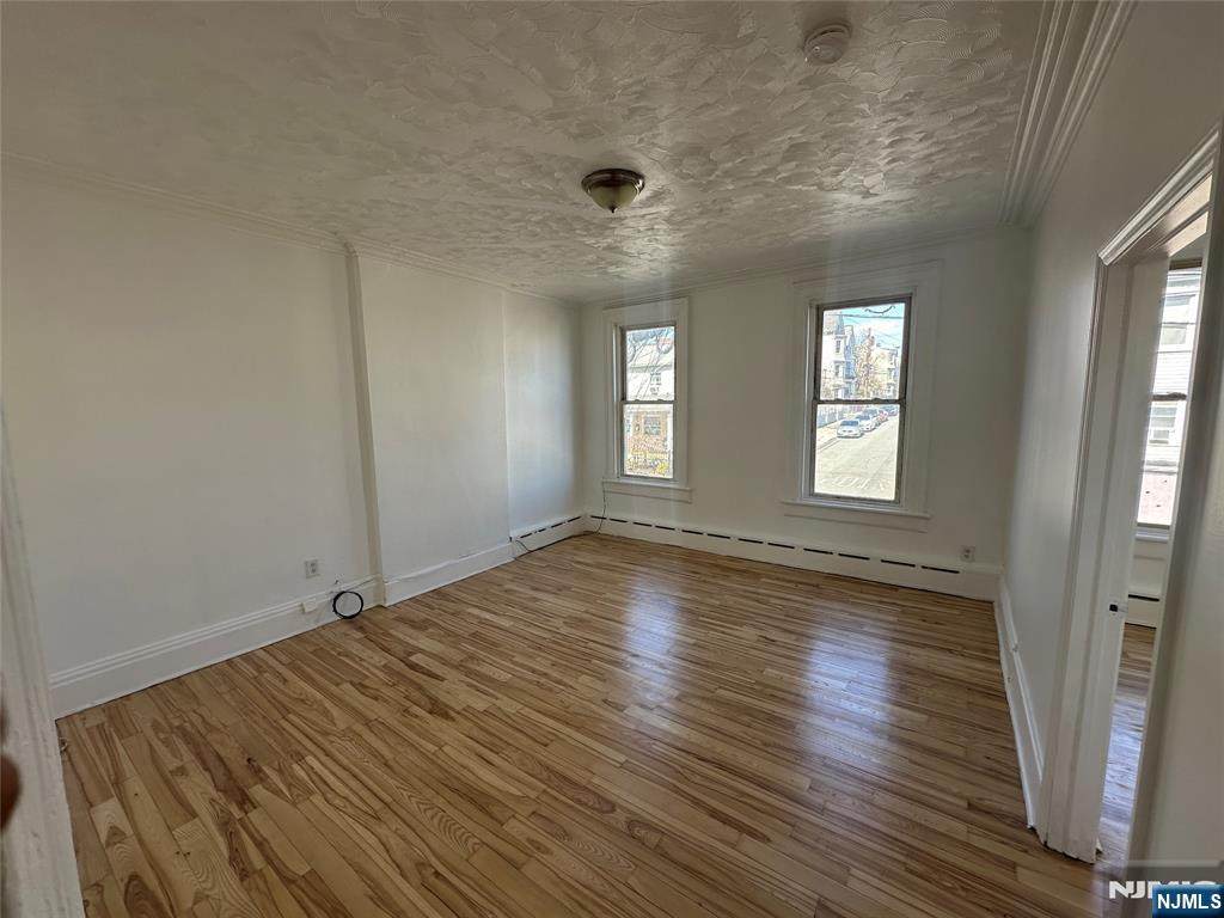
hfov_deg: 102.1
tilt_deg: -6.3
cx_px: 612
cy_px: 459
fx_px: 495
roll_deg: +0.0
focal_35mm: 14
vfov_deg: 85.7
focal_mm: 2.22
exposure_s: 1/157
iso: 40
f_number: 2.2
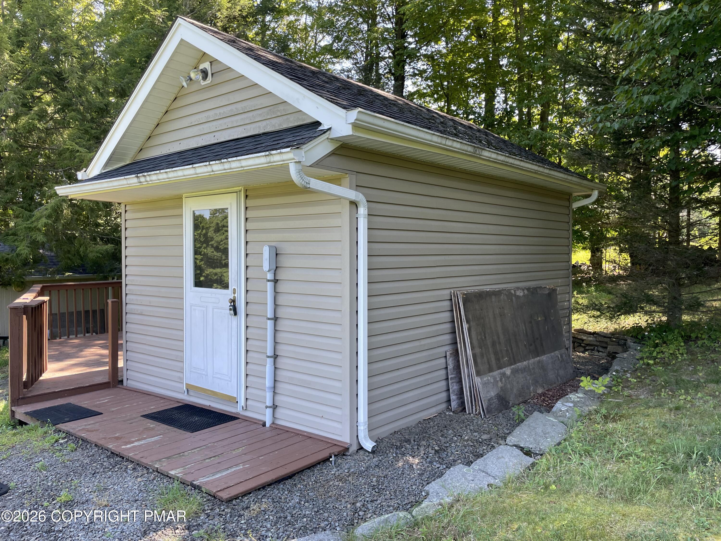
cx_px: 360
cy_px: 270
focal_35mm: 26
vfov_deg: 53.1
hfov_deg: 67.3
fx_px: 542
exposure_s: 1/200
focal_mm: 4.2
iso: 32
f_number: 1.6
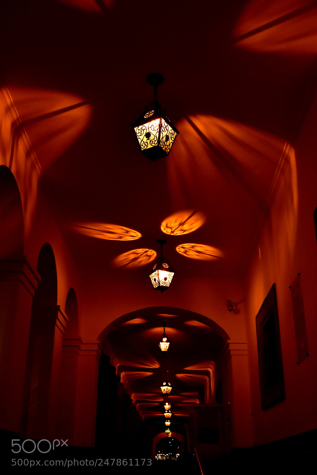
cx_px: 155
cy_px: 243
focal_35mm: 40
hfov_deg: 33.4
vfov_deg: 48.5
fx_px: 528
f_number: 3.8
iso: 400
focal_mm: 26
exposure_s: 1/80
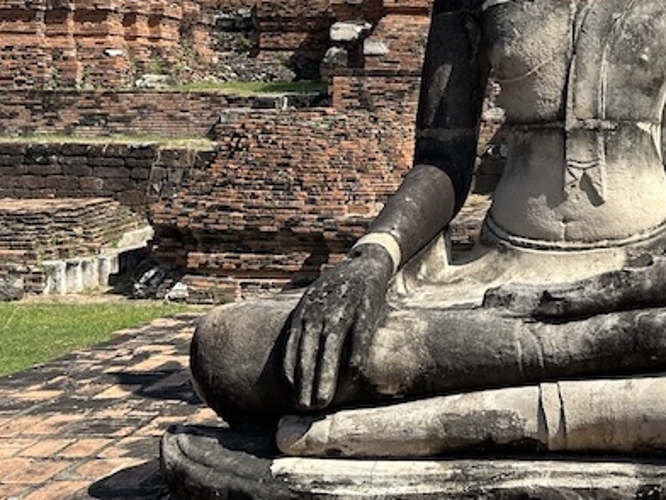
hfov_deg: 35.0
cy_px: 68
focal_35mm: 52
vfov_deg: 27.2
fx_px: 1000
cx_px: 584
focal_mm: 6.86
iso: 80
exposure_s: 1/2882
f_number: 1.78
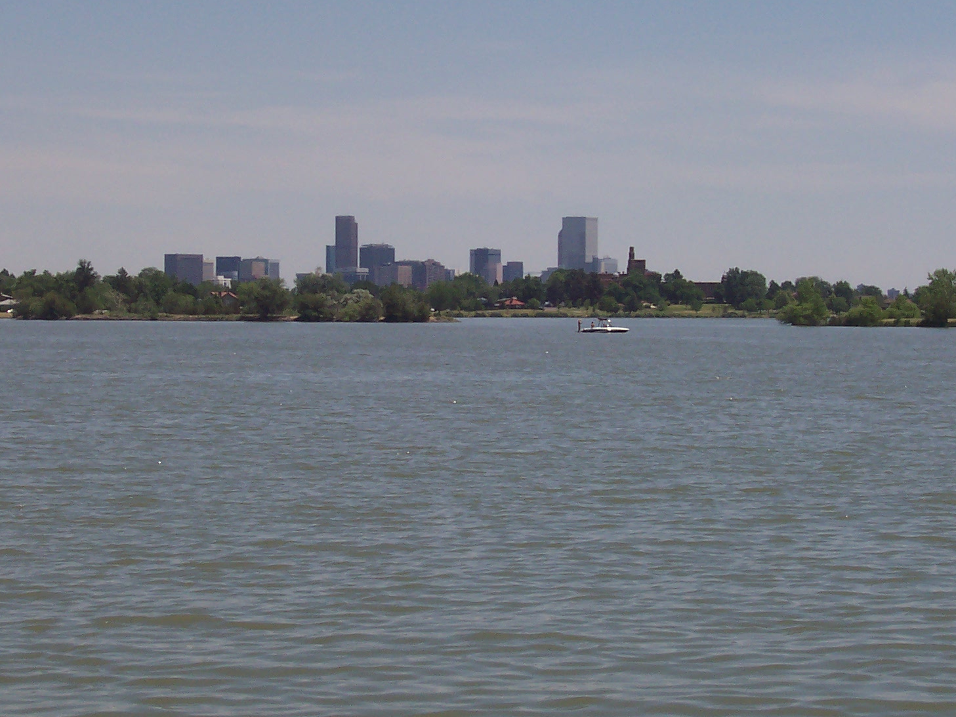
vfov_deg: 14.9
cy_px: 272
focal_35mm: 99
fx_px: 2734
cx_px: 462
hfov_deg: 19.8
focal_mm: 10.8
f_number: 6.7
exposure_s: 1/750
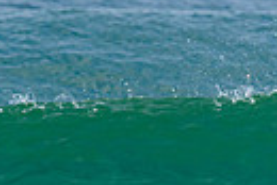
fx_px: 19989
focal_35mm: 2595
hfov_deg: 0.8
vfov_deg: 0.5
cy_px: 183
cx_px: 637
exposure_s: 1/2000
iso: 560
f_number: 10
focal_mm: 420
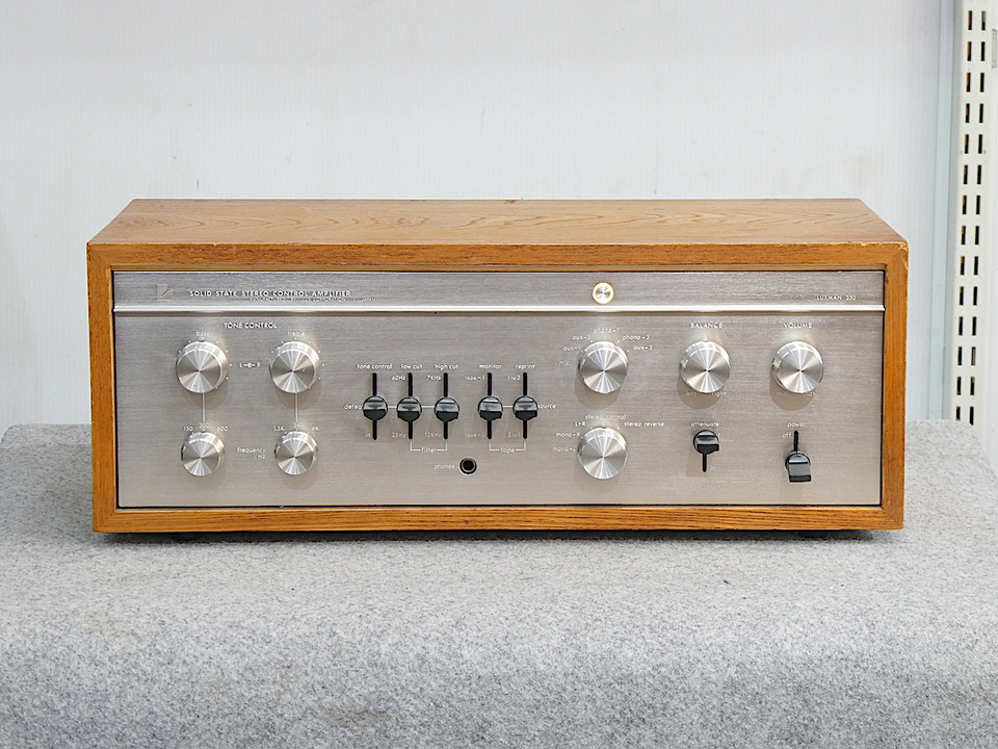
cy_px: 374
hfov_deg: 20.0
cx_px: 499
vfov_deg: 15.1
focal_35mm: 98
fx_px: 2825
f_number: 5
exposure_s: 1/15
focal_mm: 17.5
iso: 200
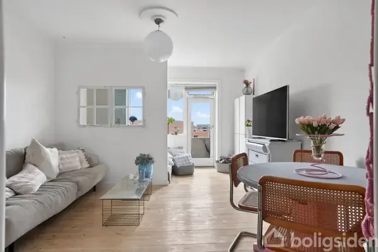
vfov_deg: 61.9
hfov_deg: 84.0
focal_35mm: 20
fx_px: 210
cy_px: 126
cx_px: 189
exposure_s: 1/25
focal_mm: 20
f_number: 8
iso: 400
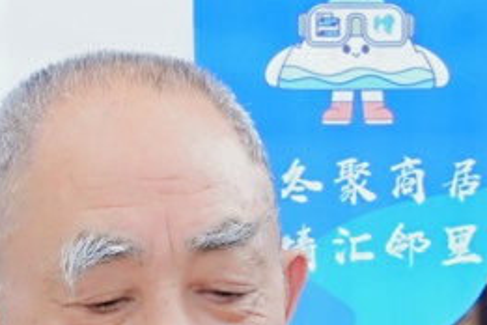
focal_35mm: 260
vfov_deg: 5.2
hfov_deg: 7.9
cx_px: 506
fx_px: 3517
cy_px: 723
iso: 1250
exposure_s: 1/160
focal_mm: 42
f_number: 5.6
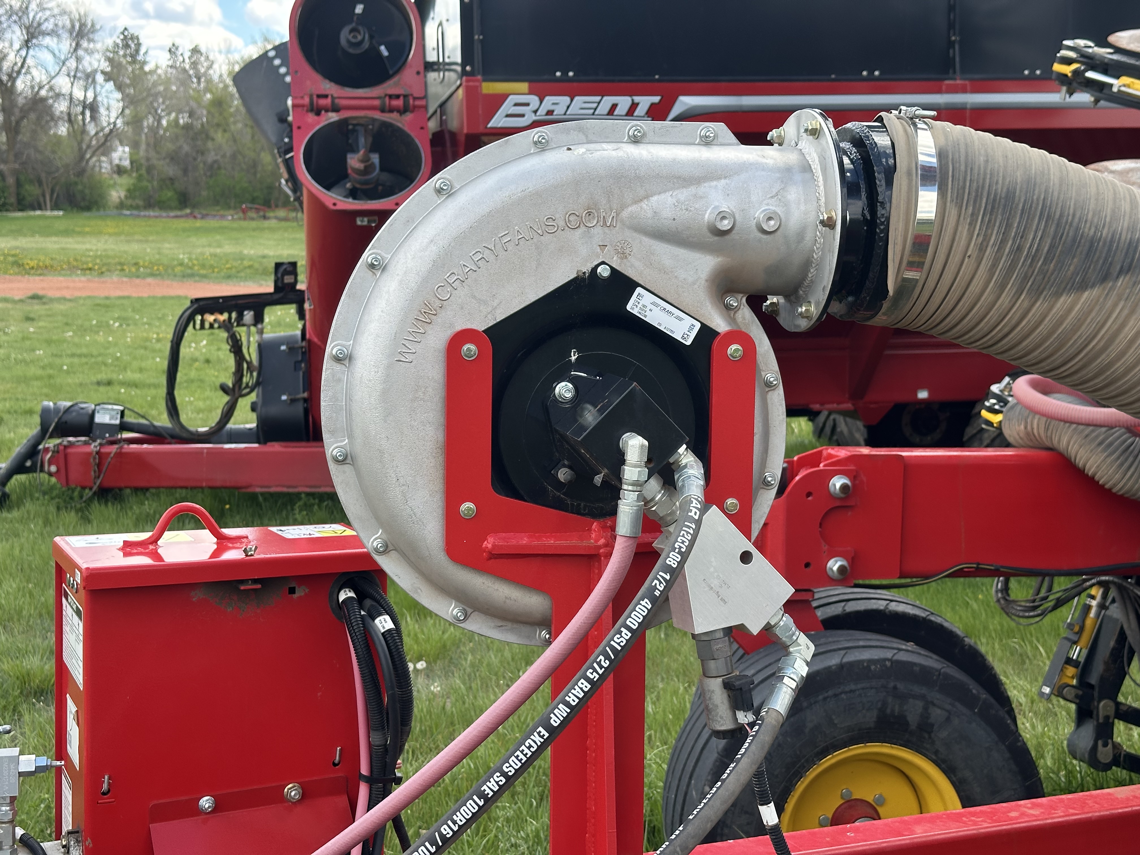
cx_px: 570
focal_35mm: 48
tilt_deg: -9.2
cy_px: 428
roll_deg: -0.1
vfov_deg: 30.3
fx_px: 1581
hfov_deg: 39.7
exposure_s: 1/880
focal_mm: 6.86
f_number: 1.78
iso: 64
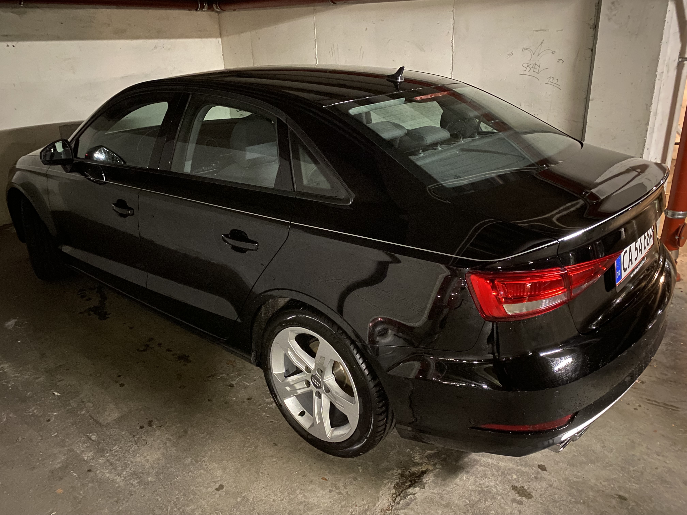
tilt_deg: -21.4
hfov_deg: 67.3
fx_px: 516
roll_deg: +3.9
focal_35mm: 26
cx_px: 344
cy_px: 258
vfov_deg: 53.1
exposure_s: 1/4
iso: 640
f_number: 1.8
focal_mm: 4.25
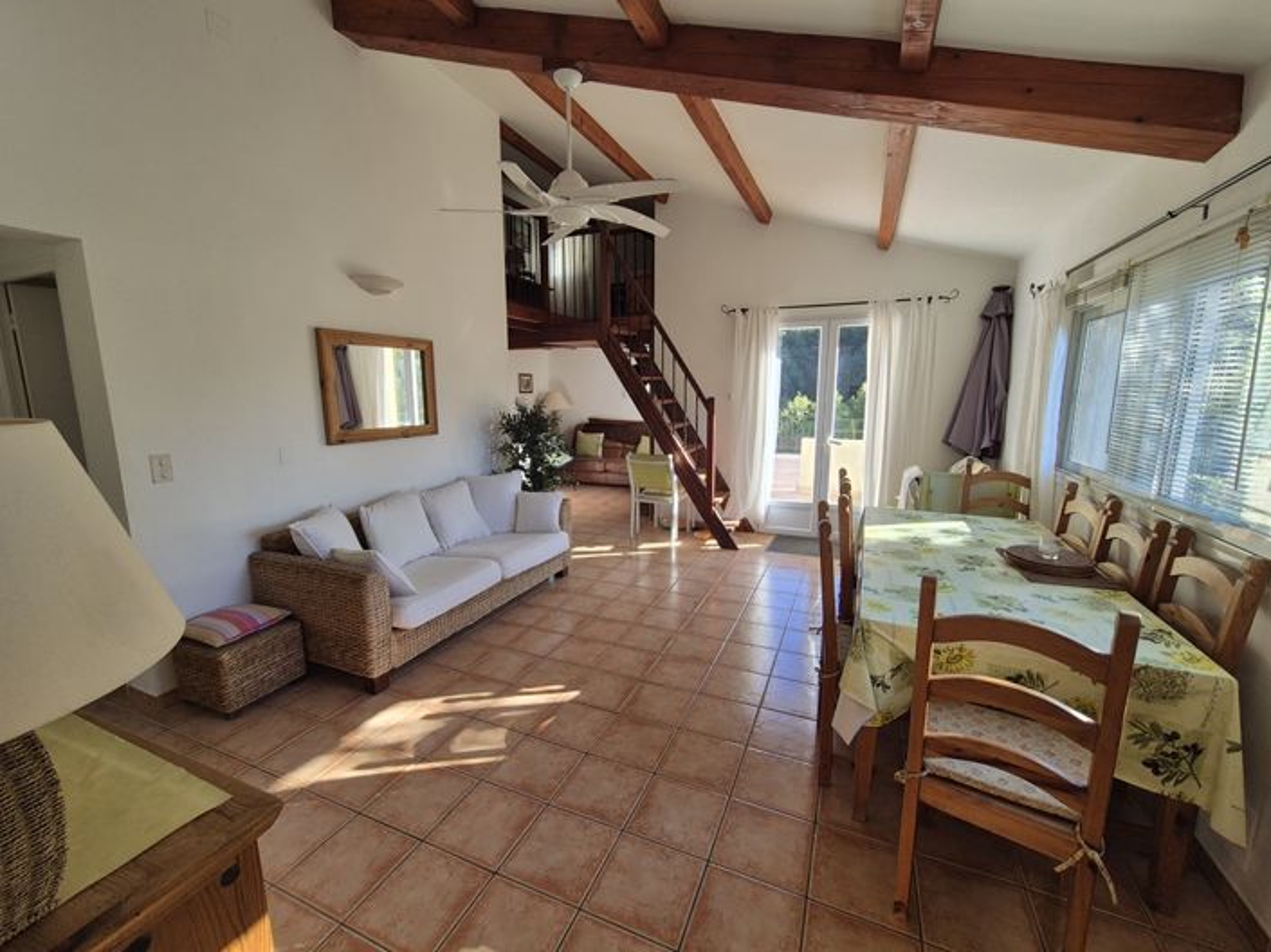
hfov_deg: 106.2
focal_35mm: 13
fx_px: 477
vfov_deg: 89.9
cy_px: 476
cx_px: 636
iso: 50
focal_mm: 2.2
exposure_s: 1/117
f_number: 2.2
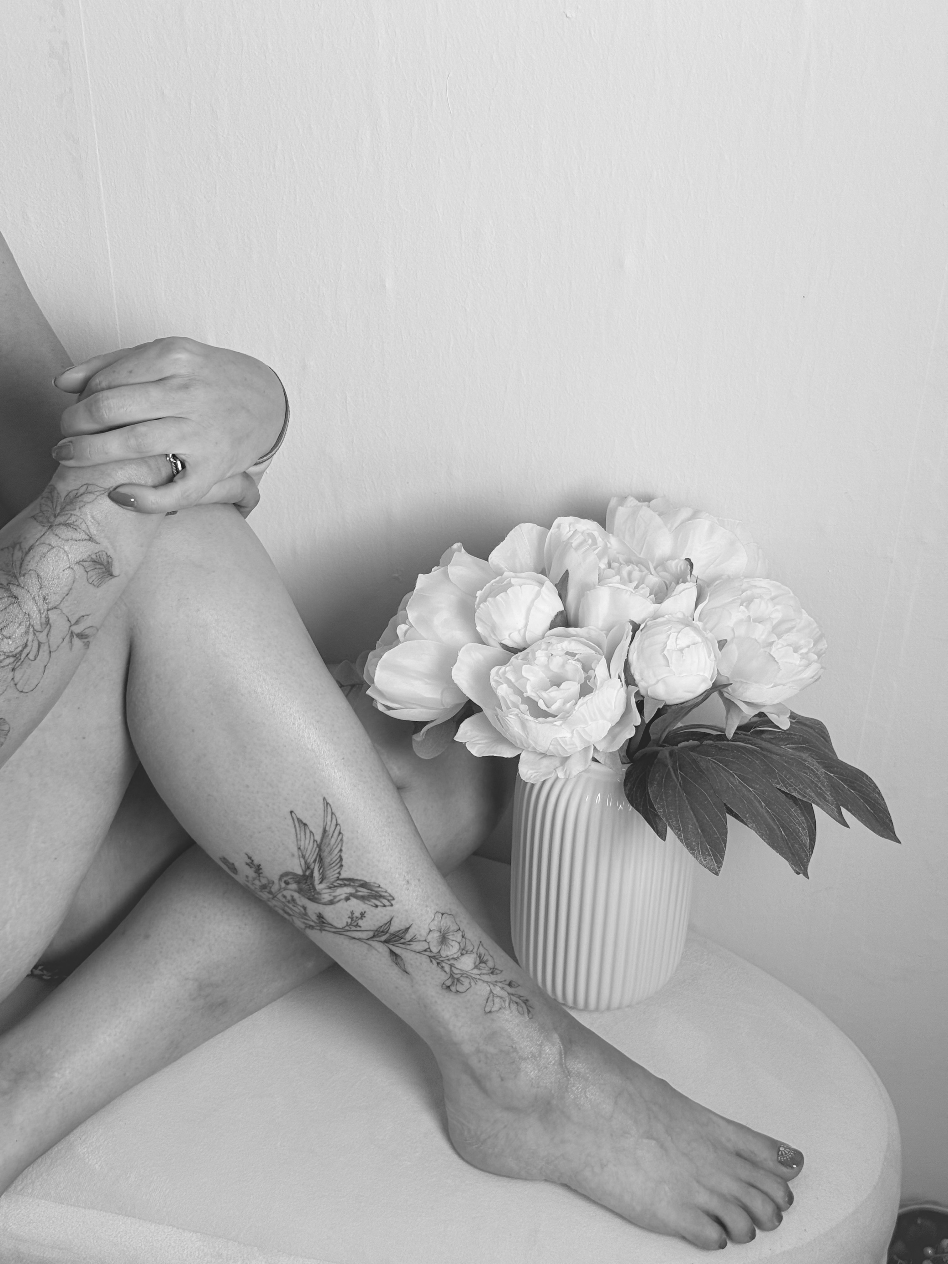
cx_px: 474
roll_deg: +0.3
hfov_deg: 30.3
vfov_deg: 39.7
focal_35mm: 48
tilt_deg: -34.5
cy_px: 632
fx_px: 1753
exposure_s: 1/100
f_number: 1.78
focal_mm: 6.76
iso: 80
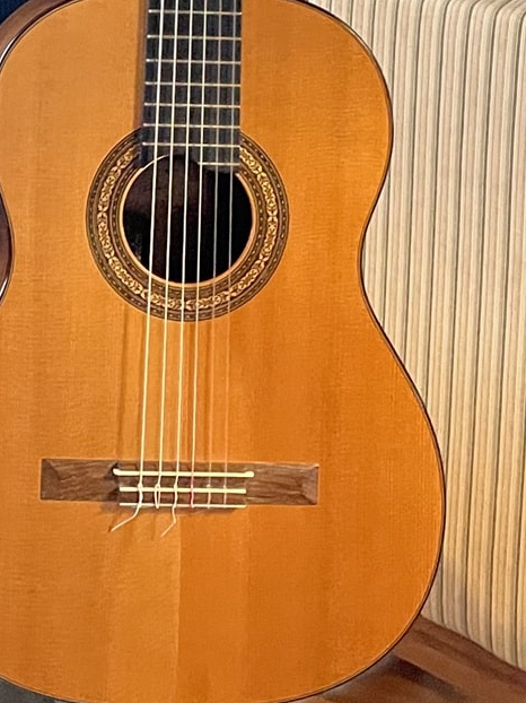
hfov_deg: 16.7
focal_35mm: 85
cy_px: -109
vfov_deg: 21.6
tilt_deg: -5.5
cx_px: -93
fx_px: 1723
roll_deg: -1.0
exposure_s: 1/40
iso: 500
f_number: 1.6
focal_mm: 4.2
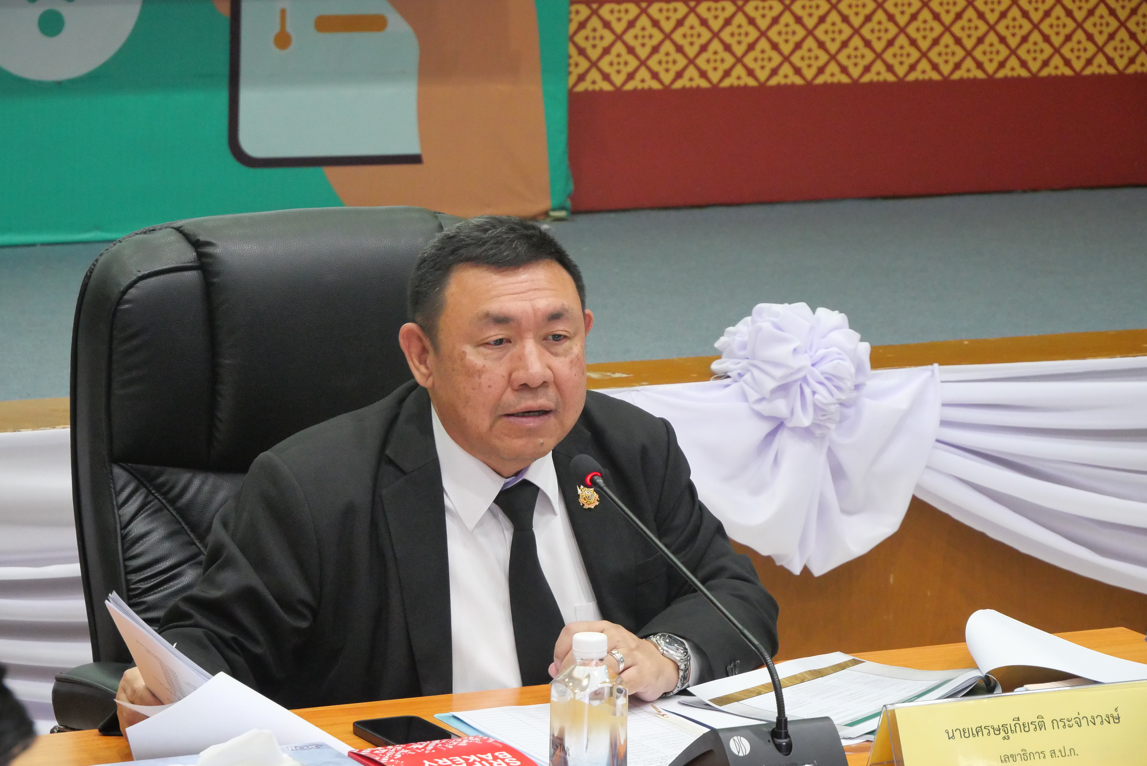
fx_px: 3953
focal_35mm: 124
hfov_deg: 16.5
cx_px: 574
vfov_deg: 11.1
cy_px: 383
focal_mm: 60
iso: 3200
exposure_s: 1/60
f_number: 5.6
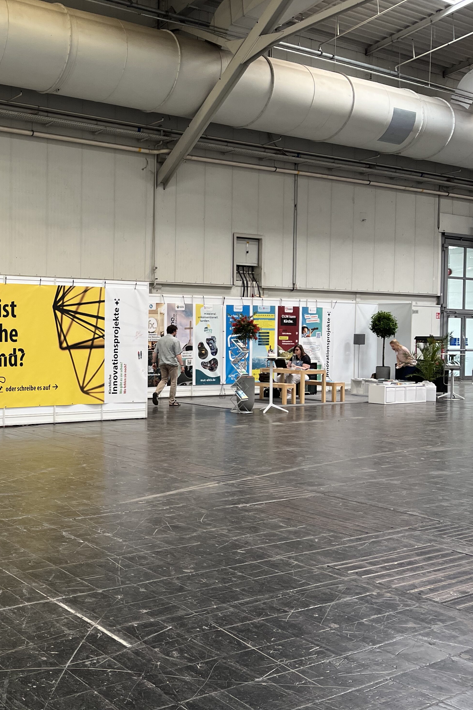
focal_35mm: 37
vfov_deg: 51.9
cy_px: 350
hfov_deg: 33.1
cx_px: 5
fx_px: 729
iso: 100
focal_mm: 5.1
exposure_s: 1/121
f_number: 1.6
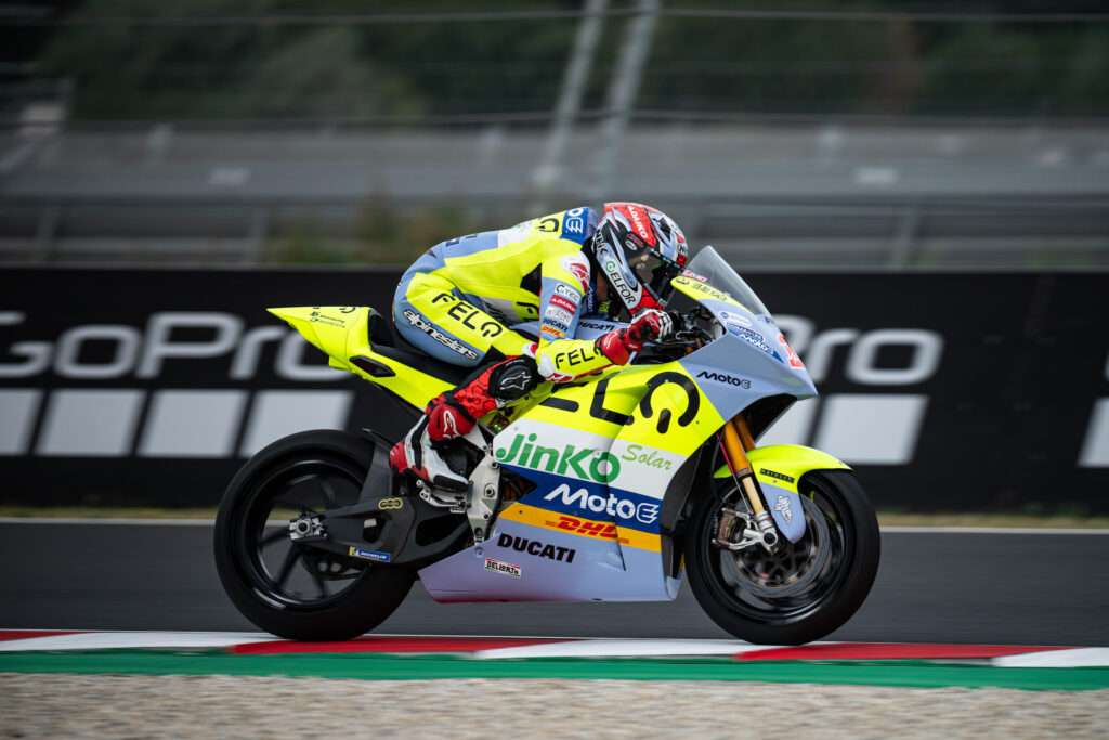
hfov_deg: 5.2
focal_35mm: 400
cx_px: 554
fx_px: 12323
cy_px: 370
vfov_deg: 3.4
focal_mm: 400
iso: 200
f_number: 4.5
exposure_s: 1/800
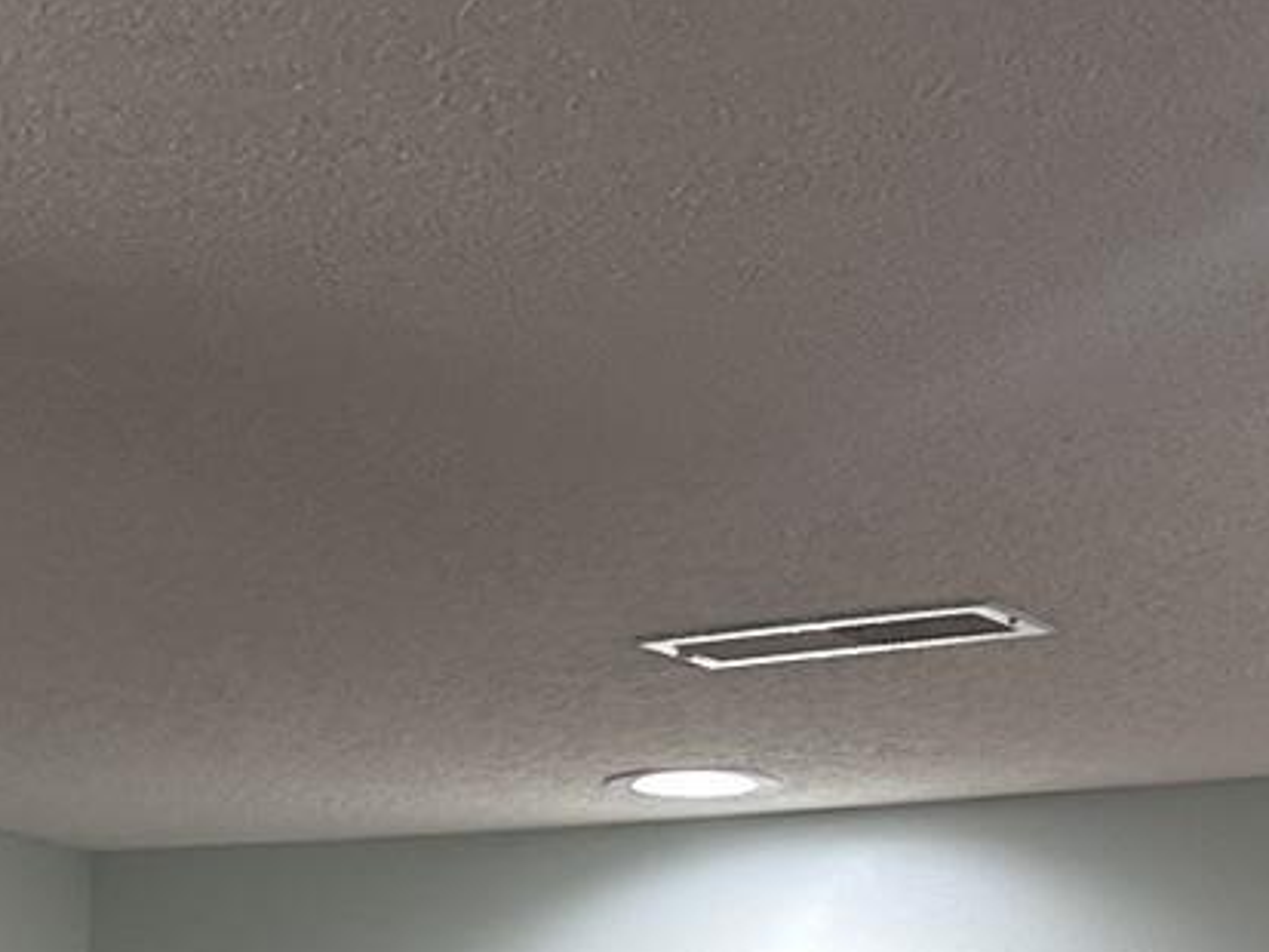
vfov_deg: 11.8
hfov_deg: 16.3
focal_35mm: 119
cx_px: 120
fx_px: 4364
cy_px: 1514
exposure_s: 1/60
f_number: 1.78
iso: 160
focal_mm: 6.86
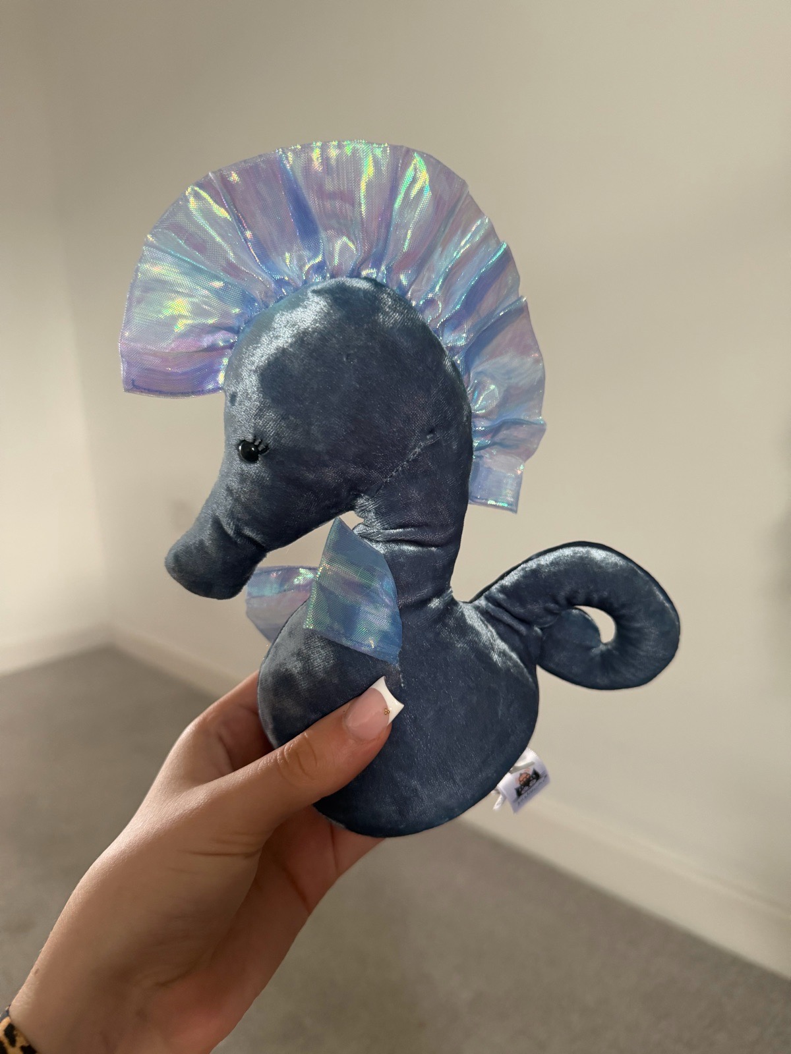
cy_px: 527
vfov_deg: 71.6
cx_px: 396
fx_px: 731
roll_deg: +4.6
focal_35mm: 24
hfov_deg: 56.8
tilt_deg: -9.7
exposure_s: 1/60
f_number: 1.78
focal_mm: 6.76
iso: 400
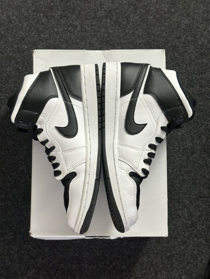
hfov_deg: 29.7
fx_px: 396
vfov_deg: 38.9
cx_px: 103
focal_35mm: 49
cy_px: 139
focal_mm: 6.86
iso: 200
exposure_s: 1/50
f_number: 1.78
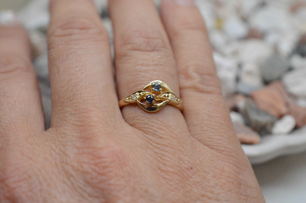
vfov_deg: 22.5
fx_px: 509
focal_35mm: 60
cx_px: 153
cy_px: 102
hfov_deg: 33.5
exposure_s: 1/2500
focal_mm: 40
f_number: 6.3
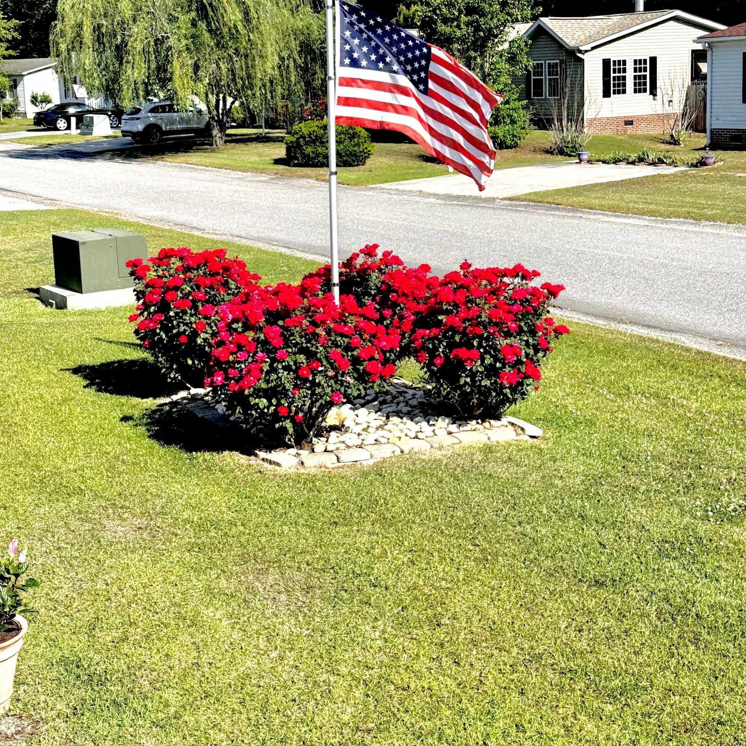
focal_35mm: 57
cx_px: 373
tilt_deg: -8.2
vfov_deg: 29.8
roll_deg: +3.0
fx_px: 1390
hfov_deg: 30.0
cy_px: 250
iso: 64
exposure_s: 1/3817
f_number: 1.78
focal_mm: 6.76
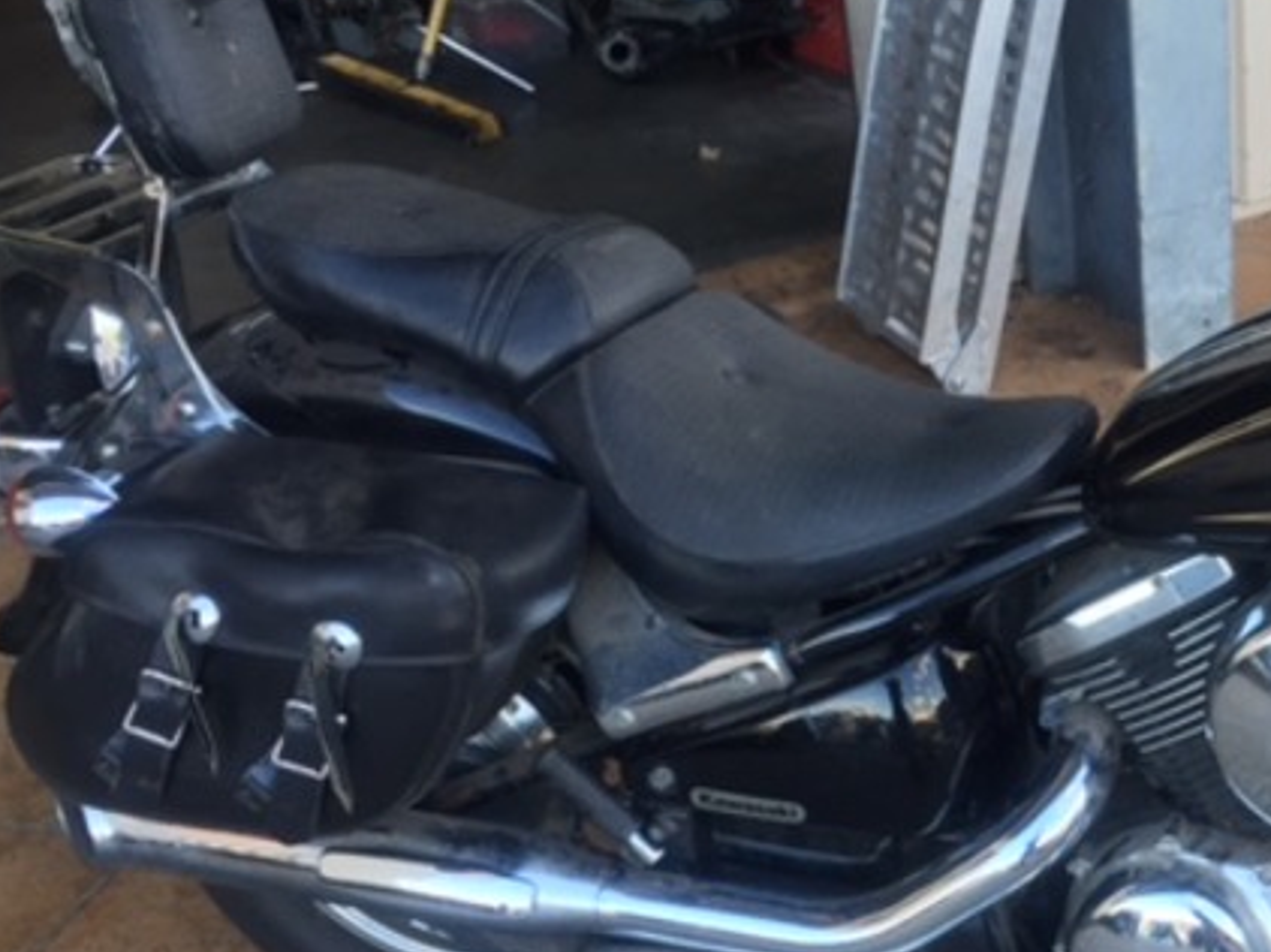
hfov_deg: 33.5
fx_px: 2018
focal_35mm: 55
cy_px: 618
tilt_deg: -31.4
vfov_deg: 26.4
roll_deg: +2.2
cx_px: 1096
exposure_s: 1/120
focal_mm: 4.15
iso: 50
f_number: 2.2
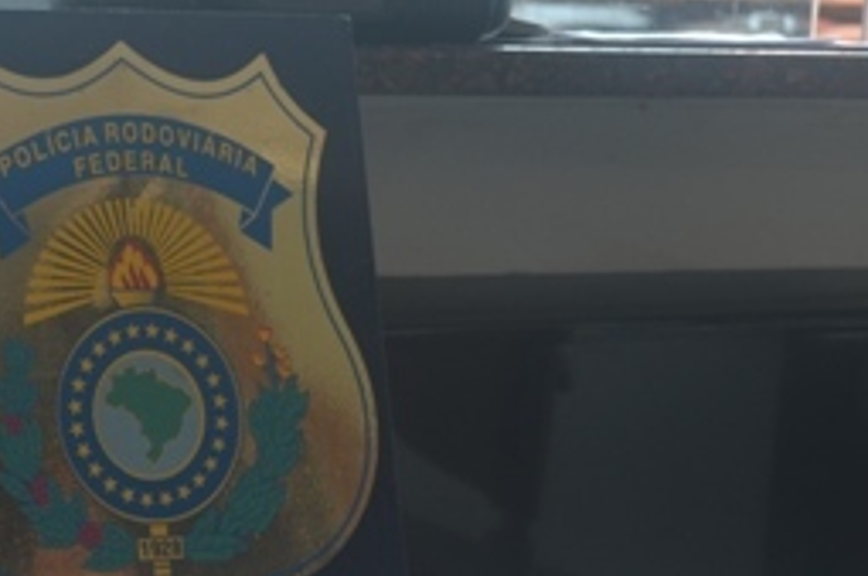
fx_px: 2719
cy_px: 545
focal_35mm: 113
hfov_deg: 17.4
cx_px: -136
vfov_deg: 12.0
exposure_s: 1/50
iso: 100
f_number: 4.5
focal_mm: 30
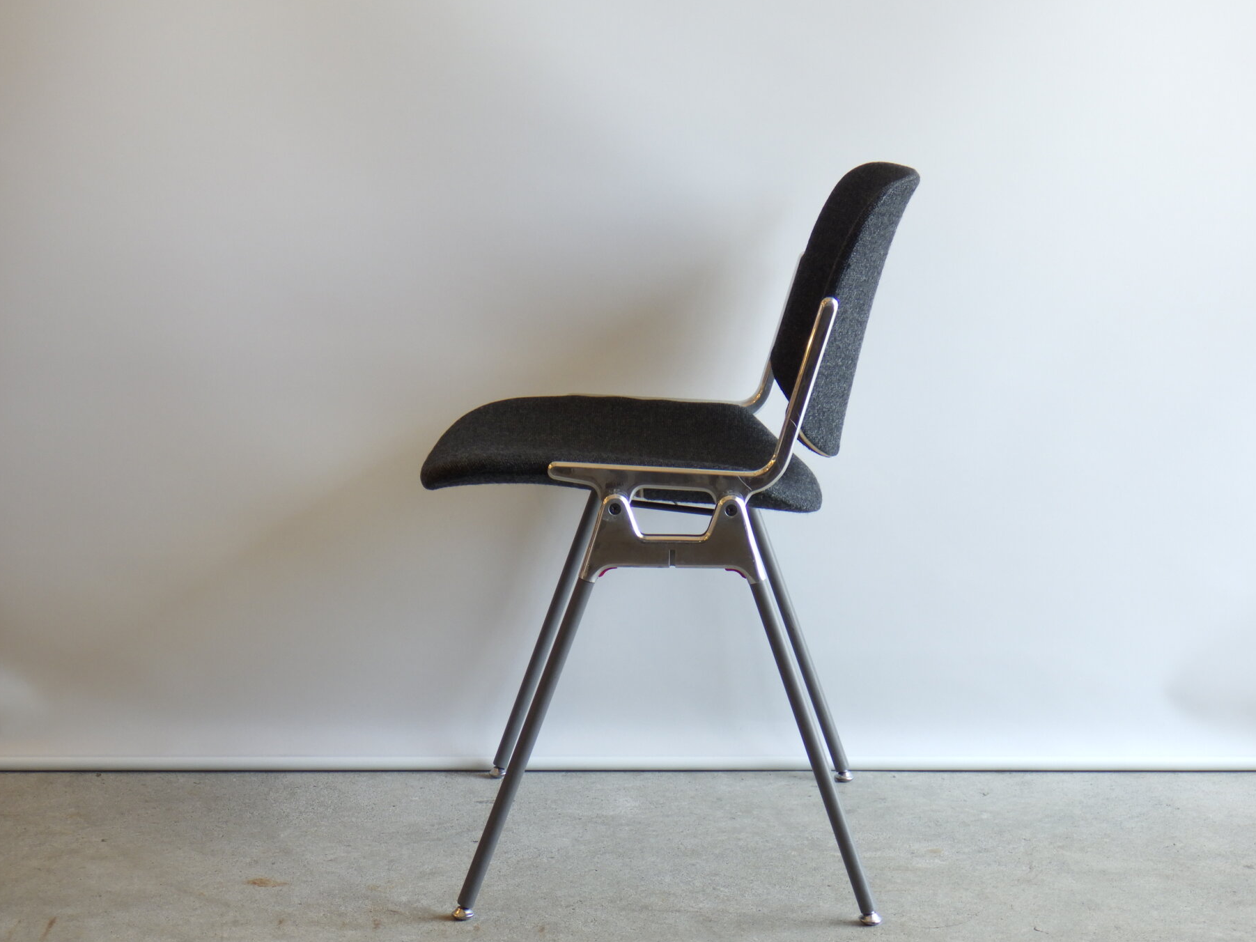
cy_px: 497
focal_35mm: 82
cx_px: 651
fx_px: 2975
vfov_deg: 18.0
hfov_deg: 23.8
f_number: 4.8
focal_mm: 13.7
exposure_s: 1/30
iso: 125
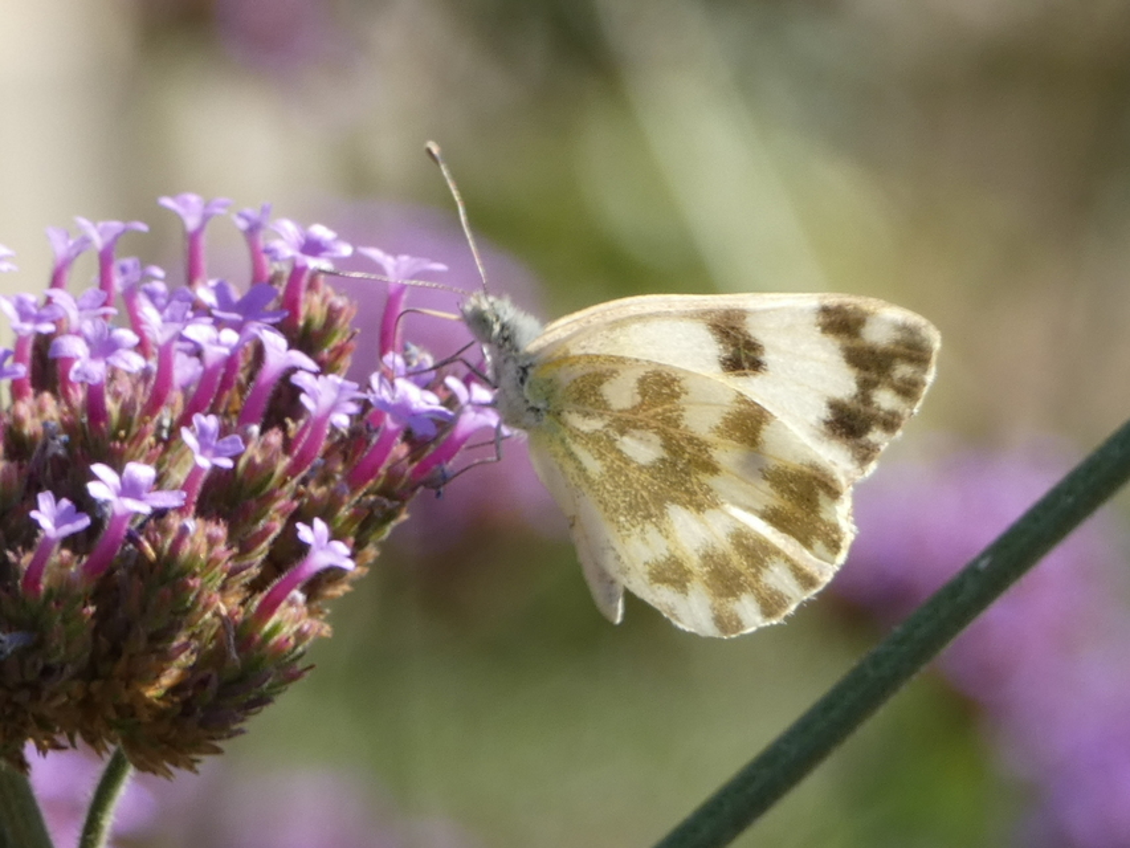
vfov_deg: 5.1
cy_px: 424
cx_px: 565
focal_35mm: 291
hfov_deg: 6.8
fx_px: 9501
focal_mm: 52.2
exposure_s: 1/100
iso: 80
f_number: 5.5
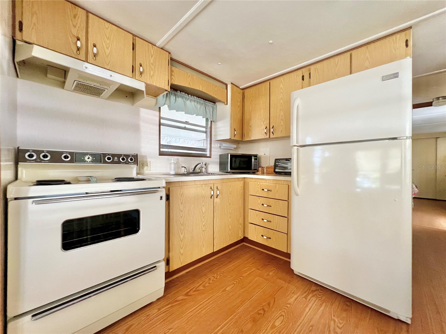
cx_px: 223
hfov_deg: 106.2
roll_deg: -0.6
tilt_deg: +0.5
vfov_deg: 89.9
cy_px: 167
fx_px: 167
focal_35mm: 13
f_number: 1.8
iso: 250
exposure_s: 1/63
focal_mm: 1.57
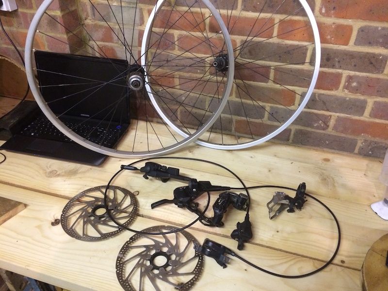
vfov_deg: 46.8
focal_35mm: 30
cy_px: 146
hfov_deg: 60.0
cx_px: 194
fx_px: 336
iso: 320
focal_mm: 4.12
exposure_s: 1/25
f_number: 2.2
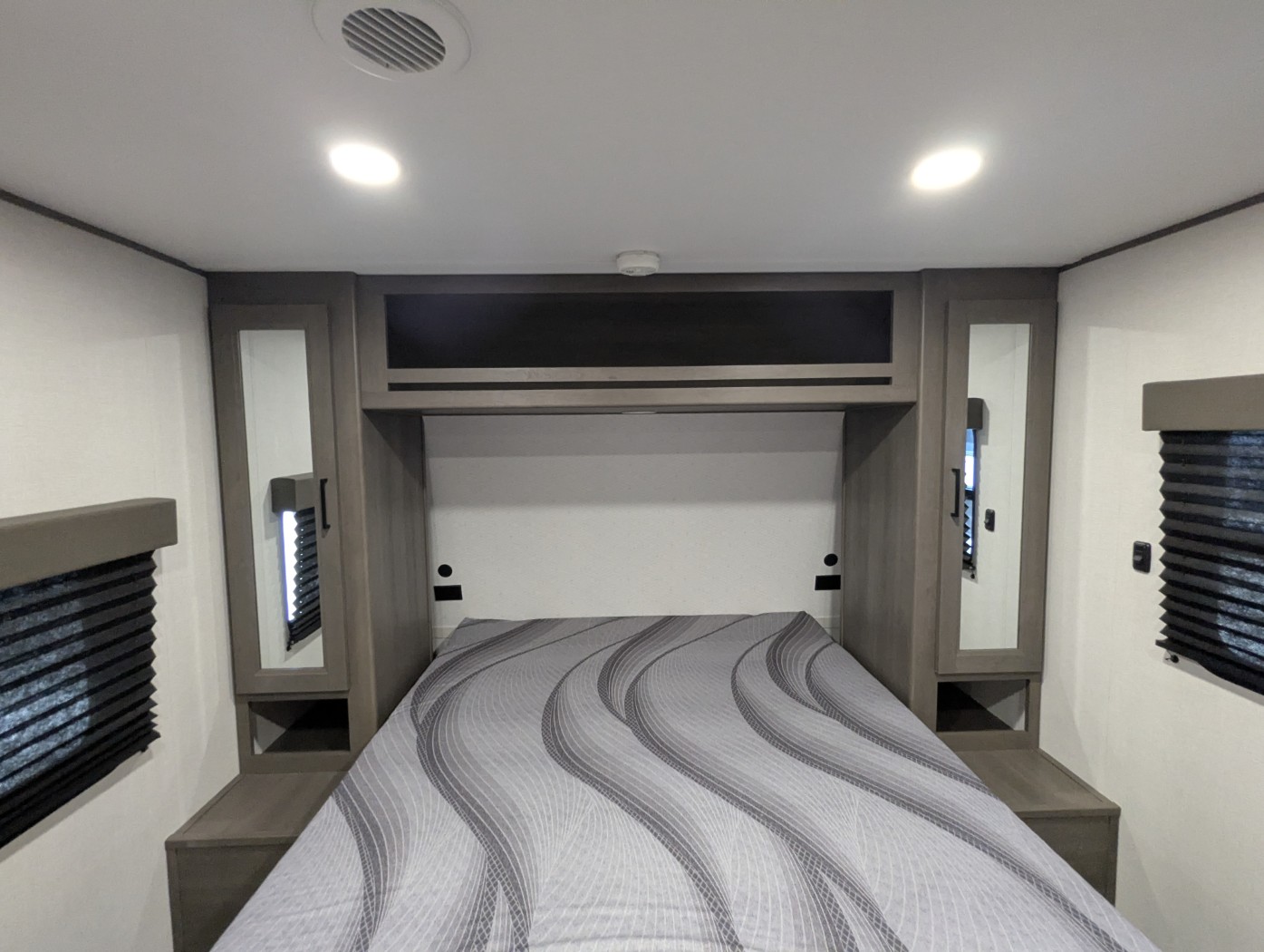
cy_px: 476
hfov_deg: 94.4
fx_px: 585
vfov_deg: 78.2
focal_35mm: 16
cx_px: 632
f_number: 2.2
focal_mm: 2.35
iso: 481
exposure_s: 1/50
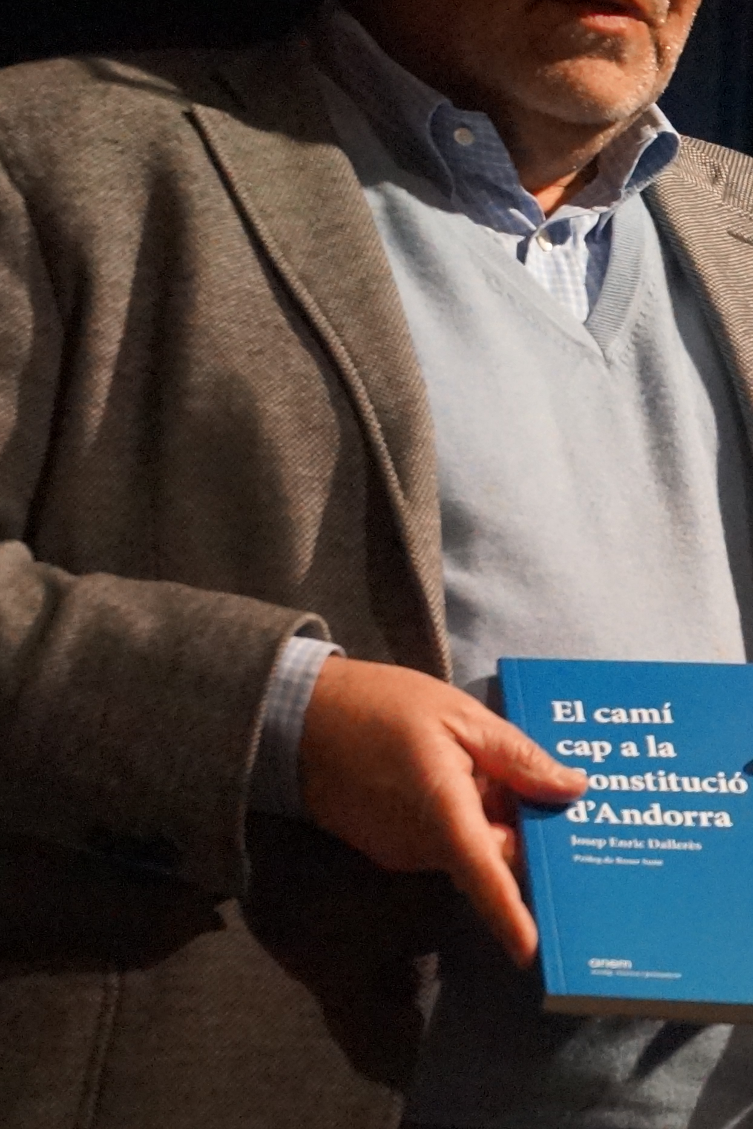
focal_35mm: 173
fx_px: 5427
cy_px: 351
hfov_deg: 7.8
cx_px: 1182
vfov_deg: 11.9
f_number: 5
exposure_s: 1/100
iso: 6400
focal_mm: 55
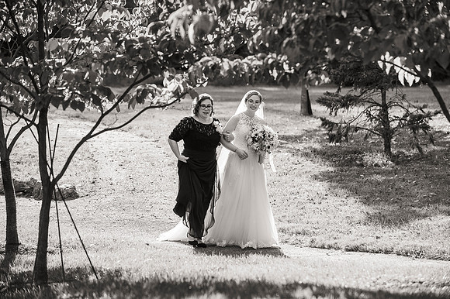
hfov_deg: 16.4
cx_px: 225
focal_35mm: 125
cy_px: 150
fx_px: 1562
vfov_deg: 11.0
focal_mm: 125
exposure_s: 1/1600
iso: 640
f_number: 4
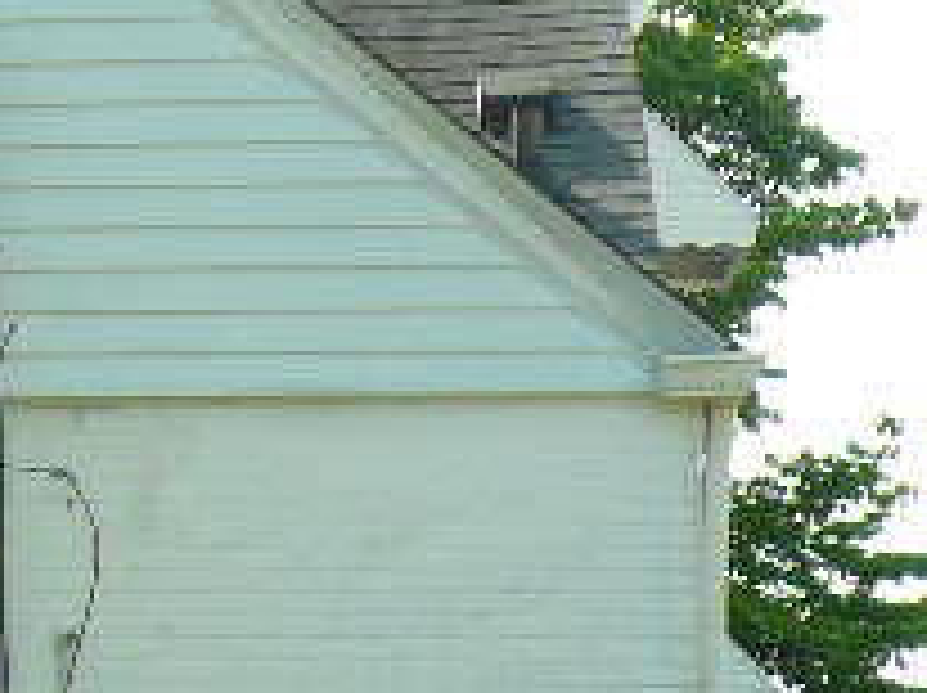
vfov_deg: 10.3
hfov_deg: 13.2
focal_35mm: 140
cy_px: 994
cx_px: -508
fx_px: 3745
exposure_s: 1/500
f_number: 2.9
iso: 100
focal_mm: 4.9
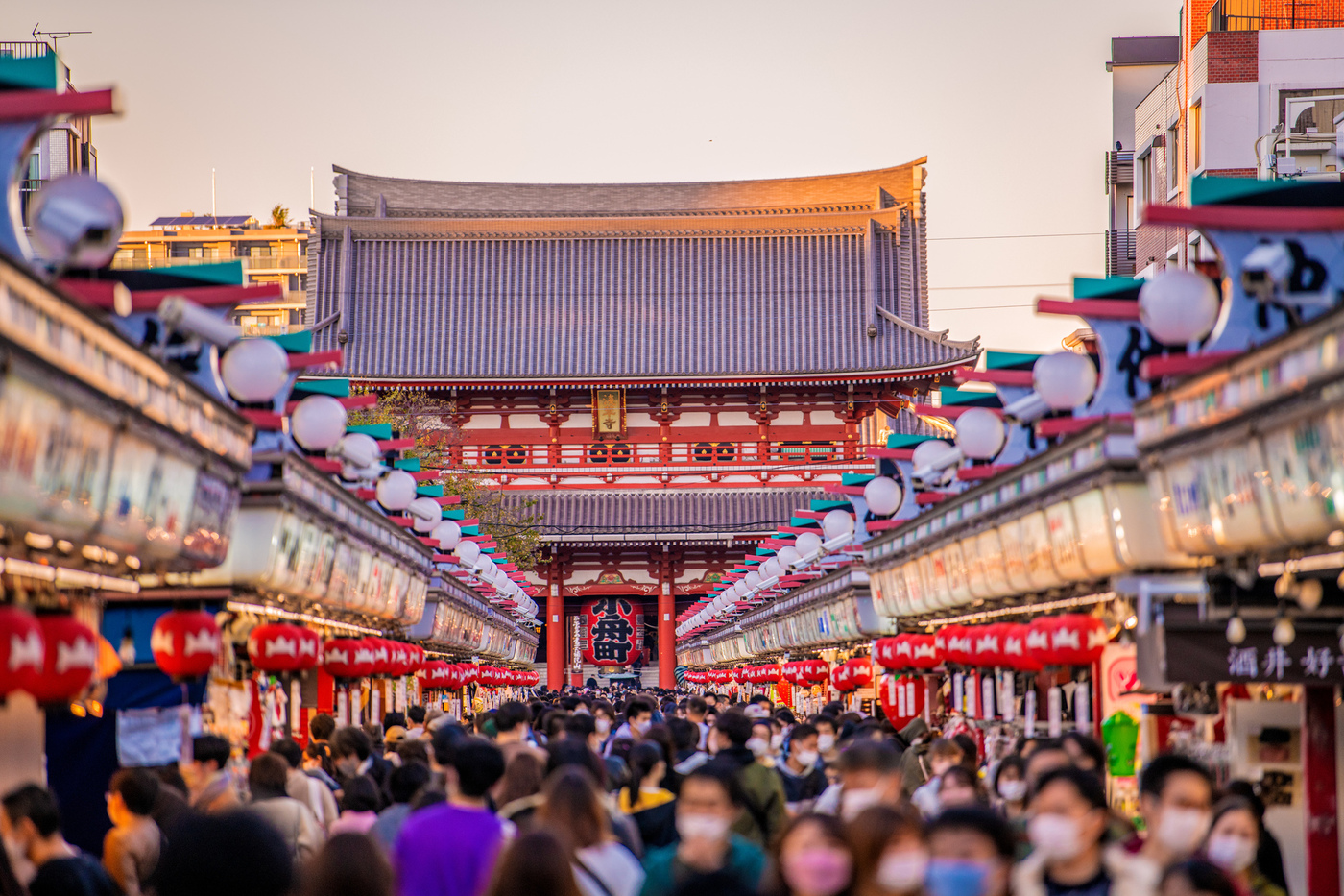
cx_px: 672
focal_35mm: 190
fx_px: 7092
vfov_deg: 7.2
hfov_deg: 10.8
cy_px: 448
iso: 320
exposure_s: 1/400
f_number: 2.8
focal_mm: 190
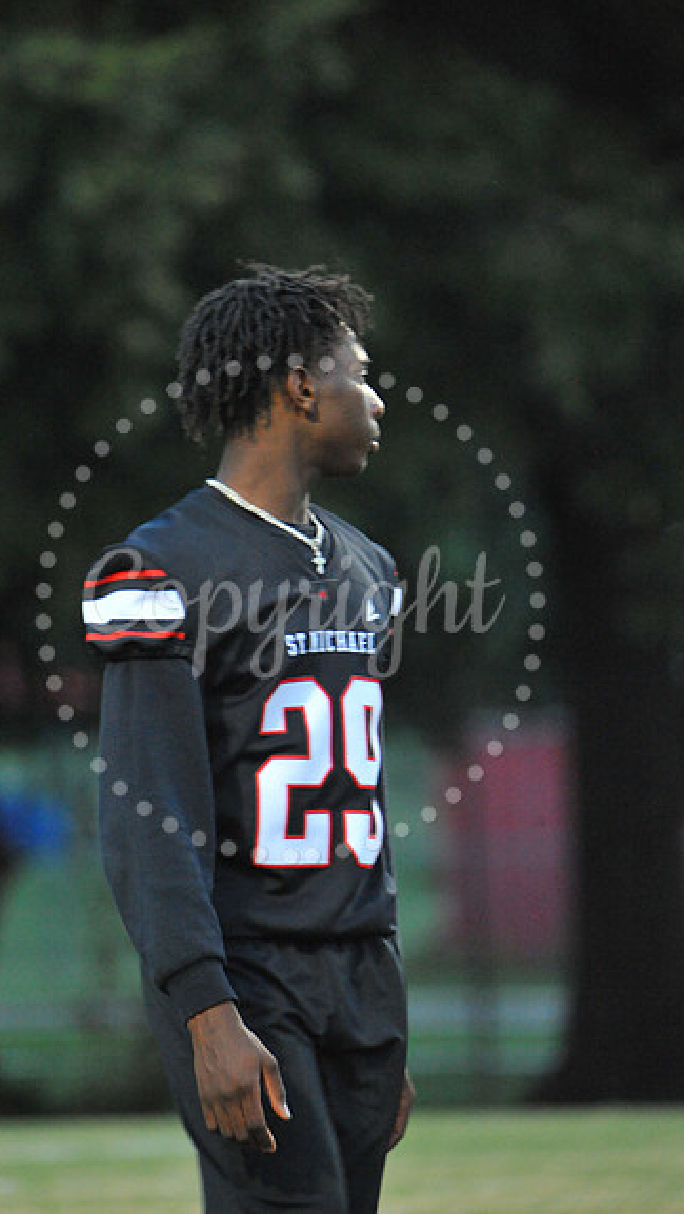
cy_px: 606
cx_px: 290
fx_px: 15590
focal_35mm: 484
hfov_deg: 2.5
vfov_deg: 4.5
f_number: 6.3
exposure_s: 1/200
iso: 6400
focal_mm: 460
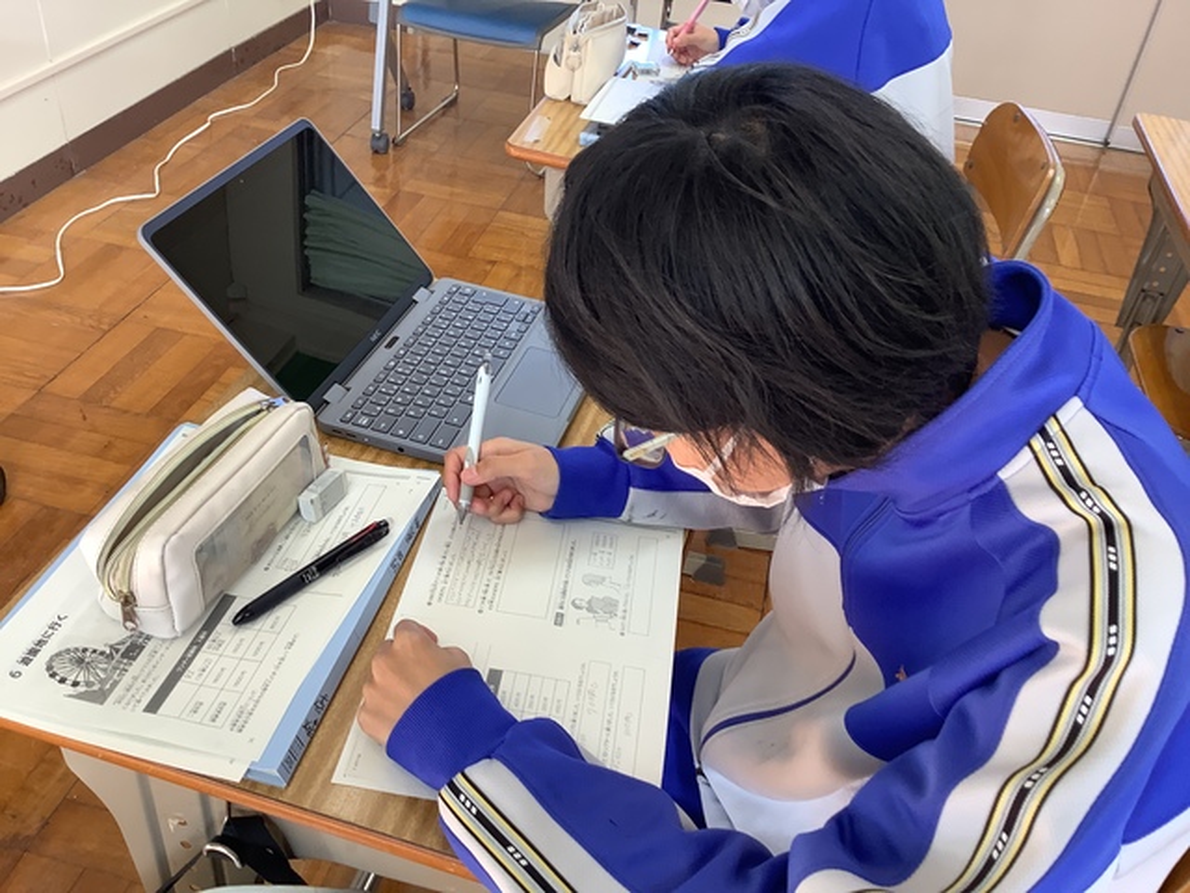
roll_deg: -5.6
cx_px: 595
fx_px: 1066
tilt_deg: -37.8
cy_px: 446
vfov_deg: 45.4
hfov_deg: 58.4
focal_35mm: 31
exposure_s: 1/60
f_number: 2.4
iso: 64
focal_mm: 3.3
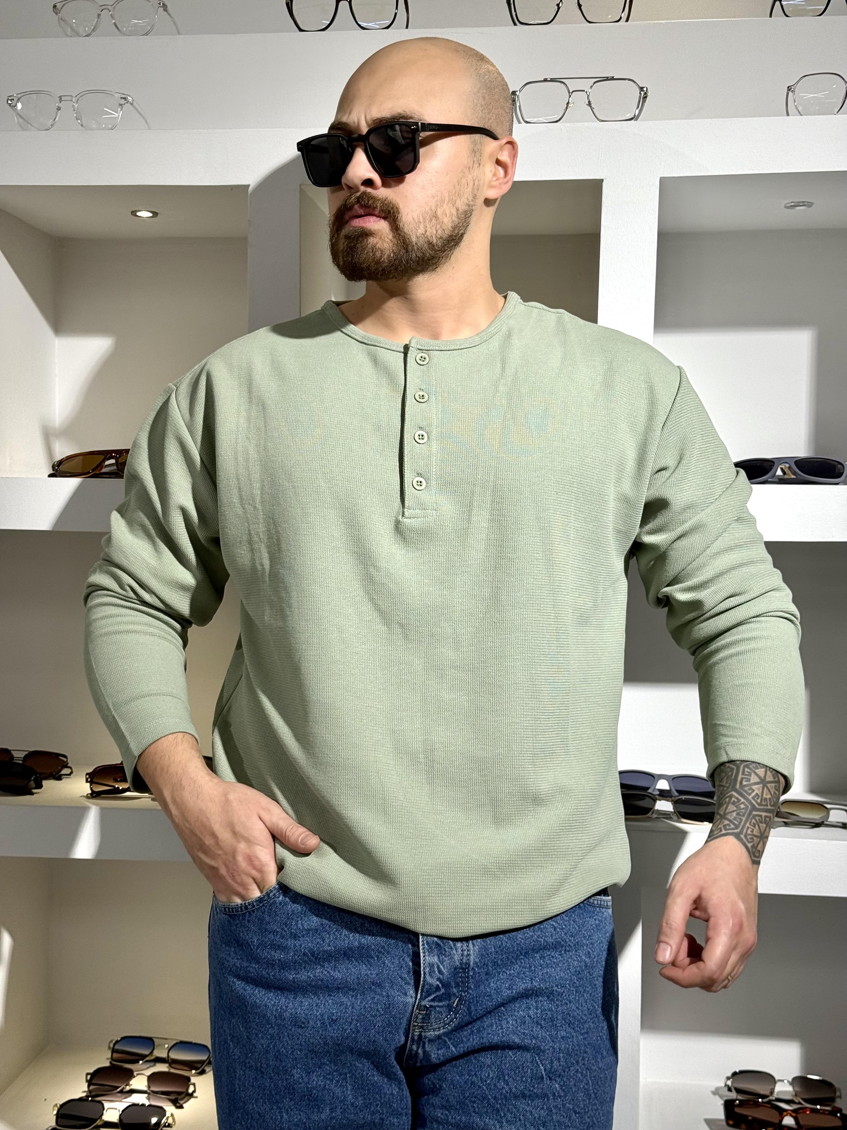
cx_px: 424
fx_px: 1566
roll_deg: +0.2
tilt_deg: -2.0
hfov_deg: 30.3
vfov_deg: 39.7
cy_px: 565
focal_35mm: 48
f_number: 1.78
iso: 50
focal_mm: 6.76
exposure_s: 1/147
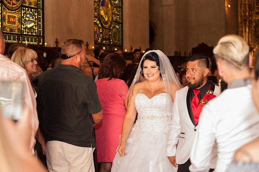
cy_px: 86
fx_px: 503
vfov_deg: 19.4
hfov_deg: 28.9
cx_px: 130
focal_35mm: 70
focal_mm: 70
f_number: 3.5
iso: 2500
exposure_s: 1/100
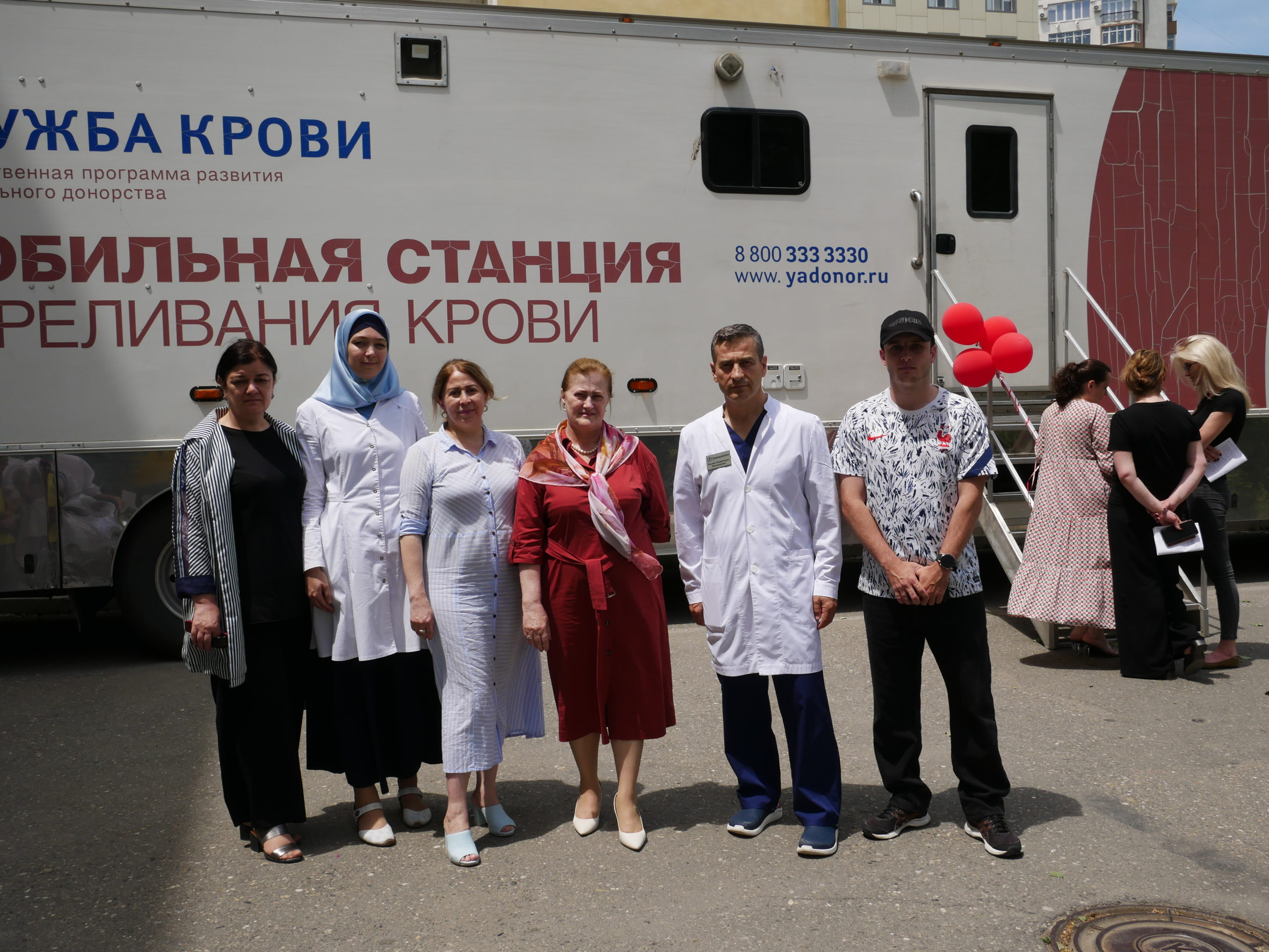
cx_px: 634
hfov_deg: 53.9
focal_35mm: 34
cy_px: 476
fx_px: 1247
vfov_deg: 41.8
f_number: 8
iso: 200
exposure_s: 1/500
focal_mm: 17
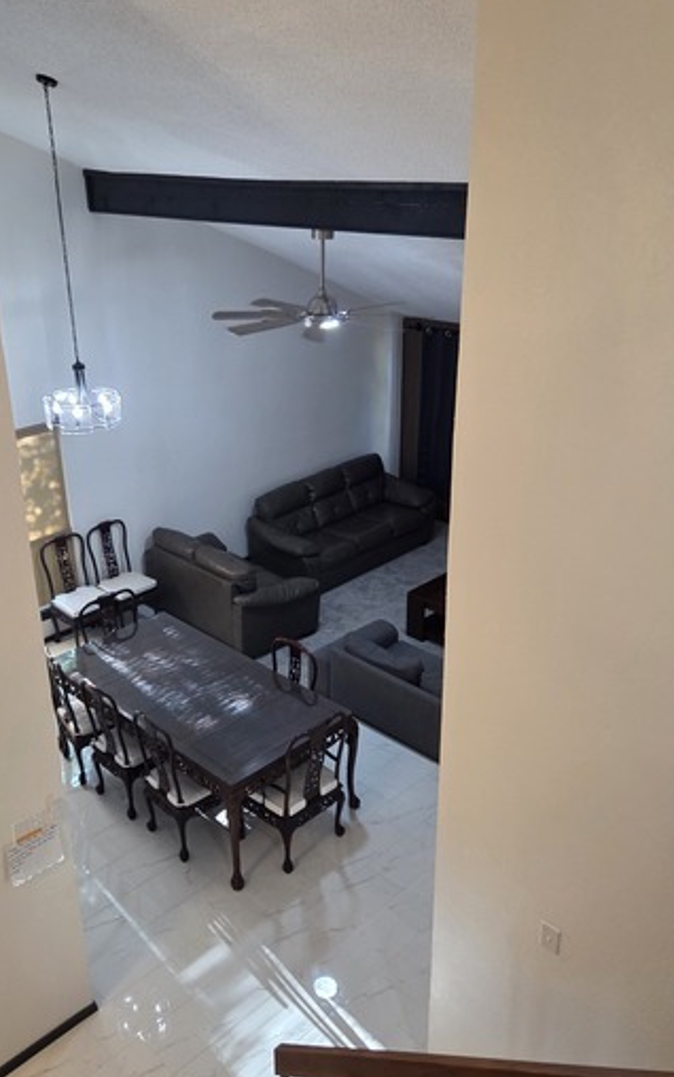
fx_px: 939
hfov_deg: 39.2
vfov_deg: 59.6
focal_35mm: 32
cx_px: 252
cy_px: 548
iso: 400
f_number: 1.8
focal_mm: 5.4
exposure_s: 1/120
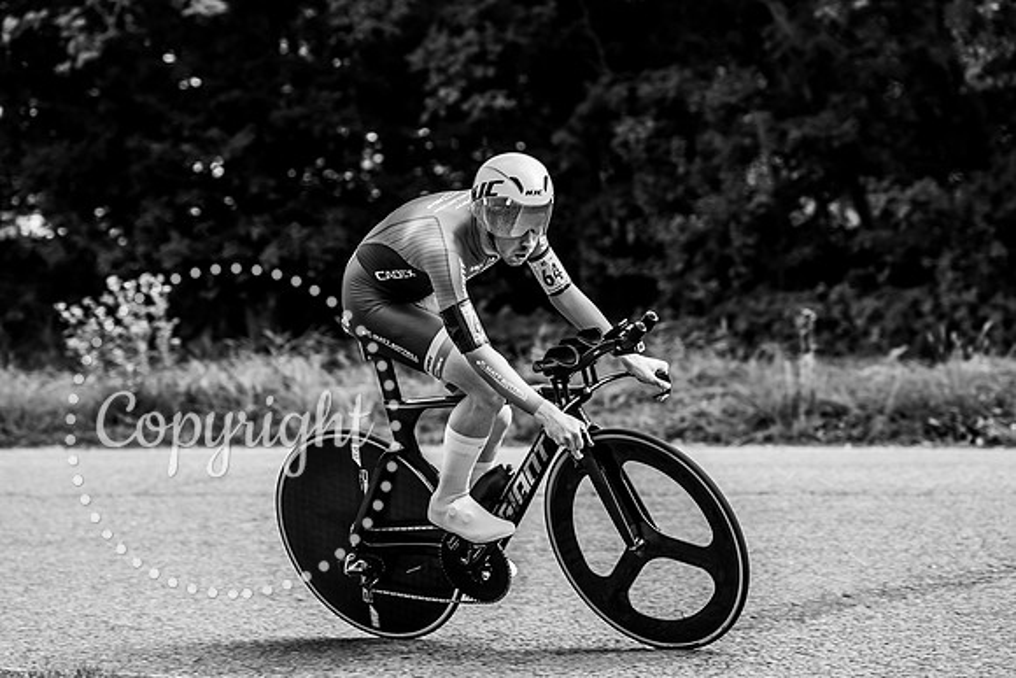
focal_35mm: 127
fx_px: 3585
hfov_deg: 16.1
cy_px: 339
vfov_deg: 10.8
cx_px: 508
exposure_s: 1/1000
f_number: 4
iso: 125
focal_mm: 127
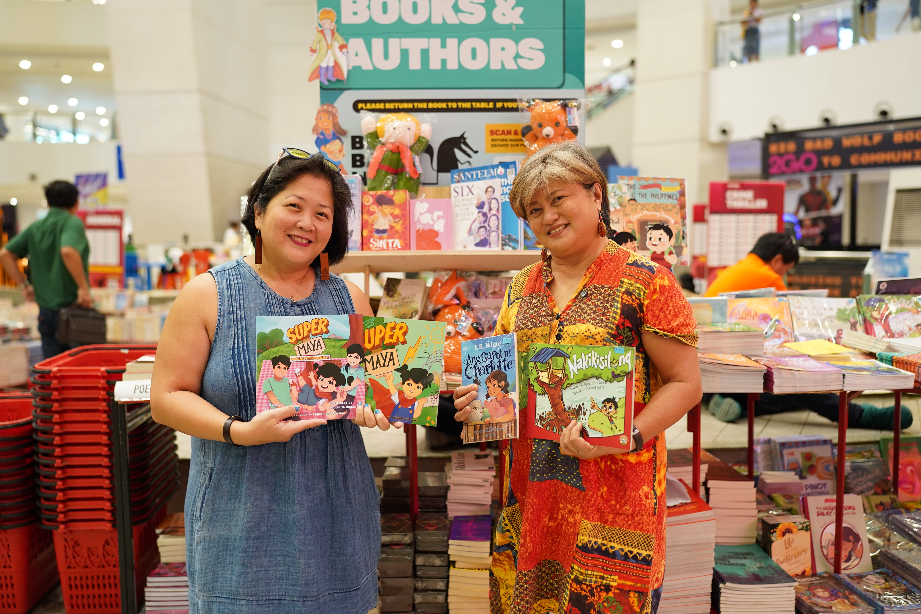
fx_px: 895
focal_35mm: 35
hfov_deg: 54.4
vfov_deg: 37.9
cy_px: 307
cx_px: 460
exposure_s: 1/200
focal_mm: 35
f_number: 2
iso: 1000
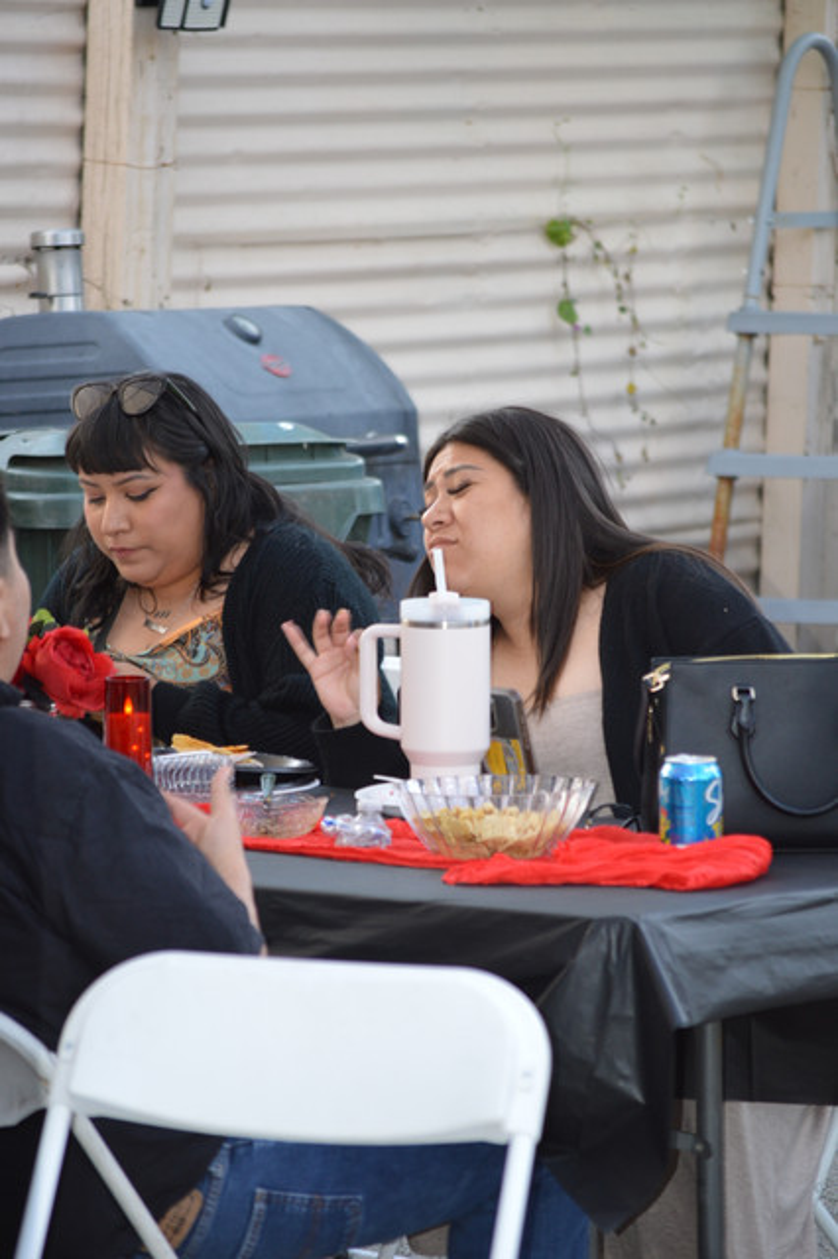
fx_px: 6291
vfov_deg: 11.4
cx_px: 419
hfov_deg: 7.6
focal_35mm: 180
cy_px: 630
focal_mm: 120
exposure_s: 1/100
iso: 400
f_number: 4.8
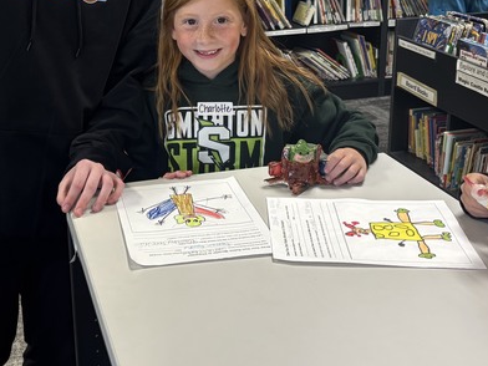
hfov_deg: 35.4
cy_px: 83
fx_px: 747
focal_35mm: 53
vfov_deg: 27.1
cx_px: 128
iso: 125
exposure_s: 1/42
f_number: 1.6
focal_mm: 5.96
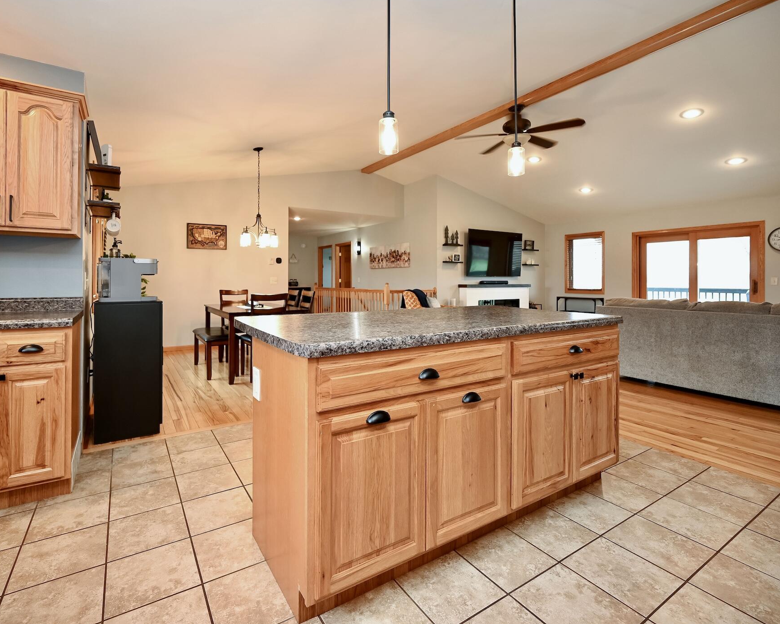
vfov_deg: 80.4
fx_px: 369
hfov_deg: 93.0
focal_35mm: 16
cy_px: 311
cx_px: 362
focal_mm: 14
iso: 500
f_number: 4.5
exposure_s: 1/25
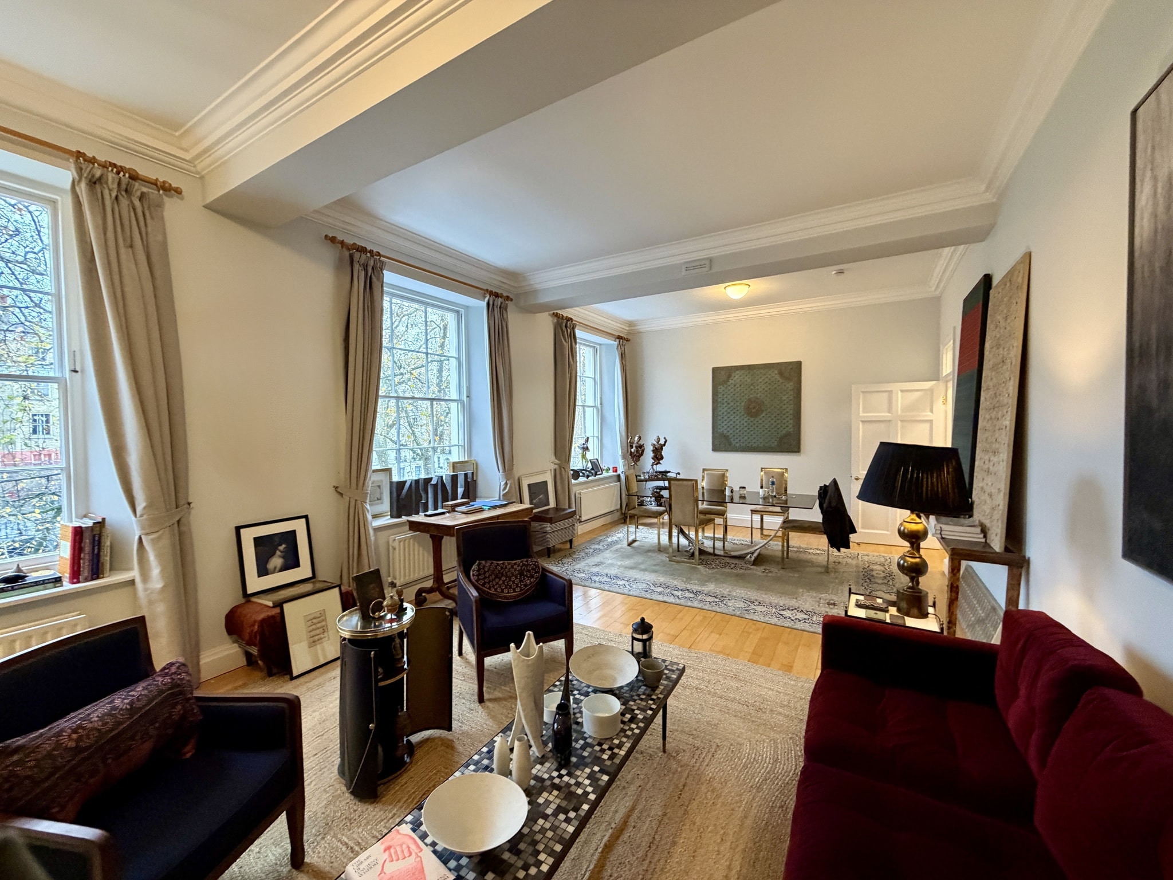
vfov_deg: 85.7
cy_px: 440
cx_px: 586
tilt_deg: -2.2
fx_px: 474
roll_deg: +1.3
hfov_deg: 102.1
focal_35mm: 14
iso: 400
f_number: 2.2
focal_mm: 2.22
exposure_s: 1/50
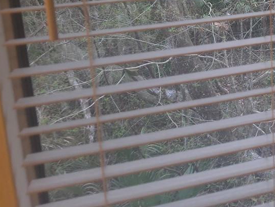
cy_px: -50
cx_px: 350
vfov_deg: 20.1
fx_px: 540
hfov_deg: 25.0
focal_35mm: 68
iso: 320
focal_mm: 6.3
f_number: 1.7
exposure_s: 1/24
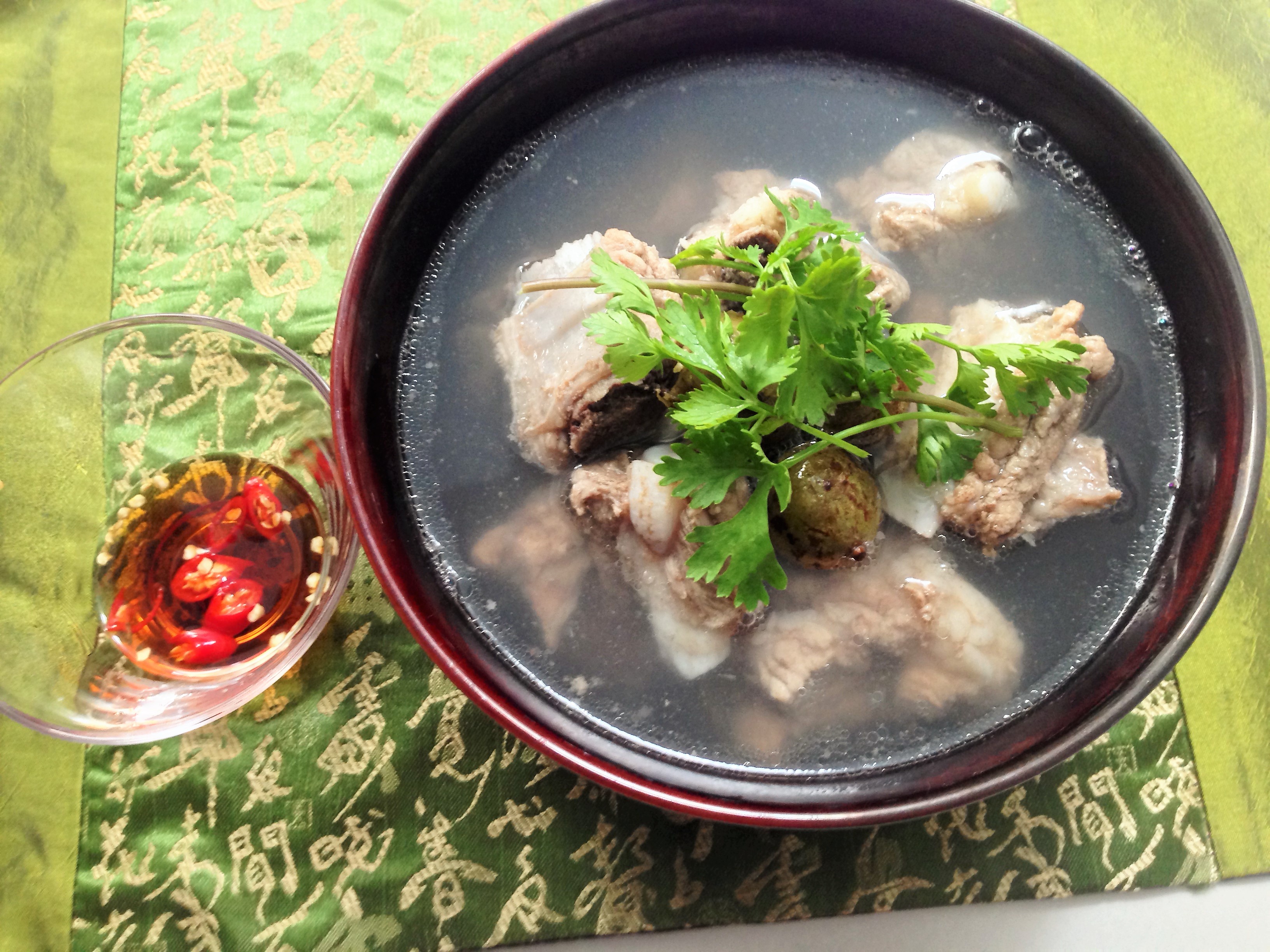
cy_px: 476
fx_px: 1211
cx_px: 635
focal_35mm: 33
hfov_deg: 55.4
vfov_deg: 42.9
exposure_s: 1/20
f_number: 2.4
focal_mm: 4.12
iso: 125
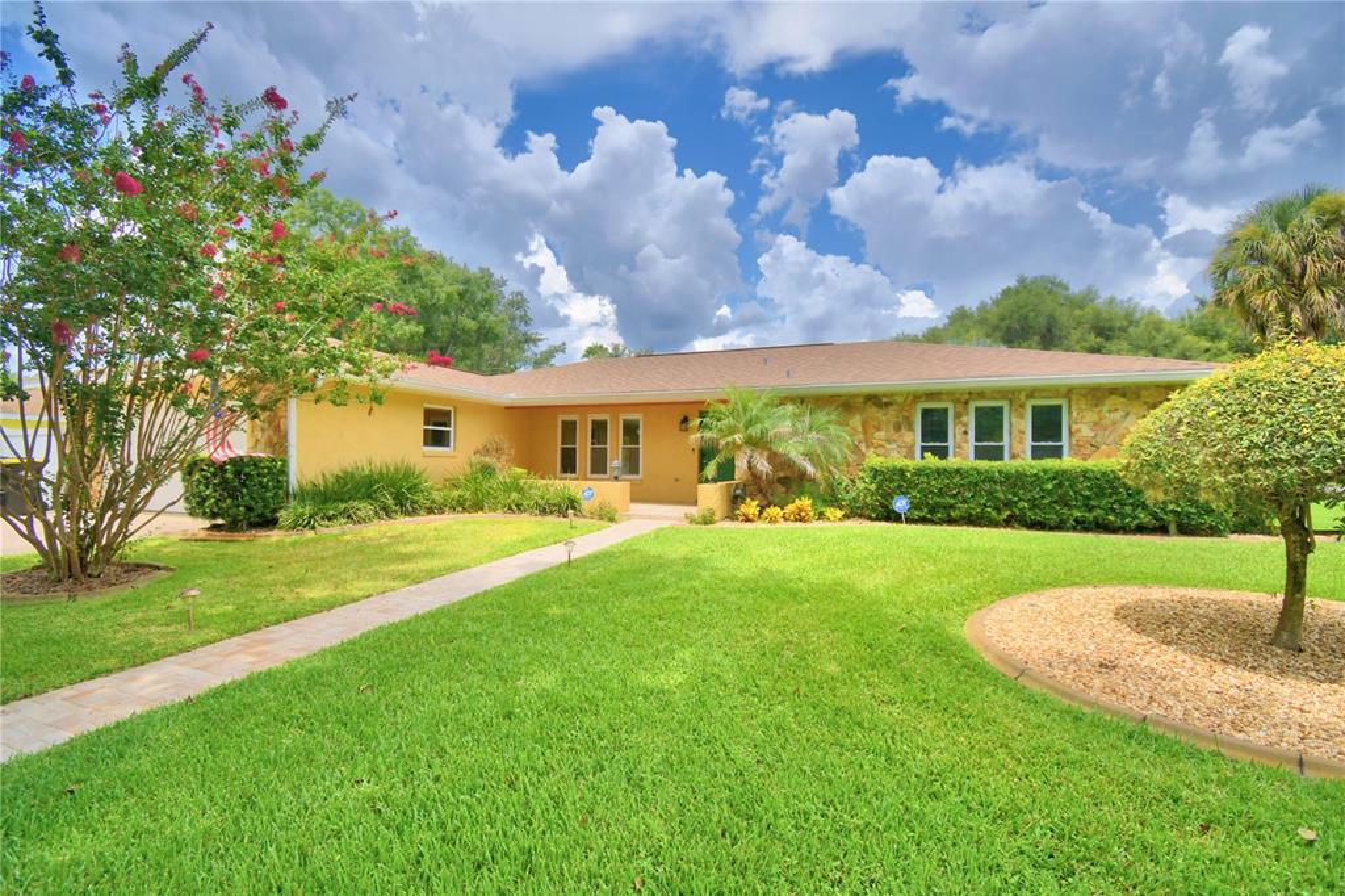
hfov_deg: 100.4
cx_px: 672
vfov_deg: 77.3
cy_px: 448
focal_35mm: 15
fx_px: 560
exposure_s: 1/1250
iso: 100
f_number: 4.5
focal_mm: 10
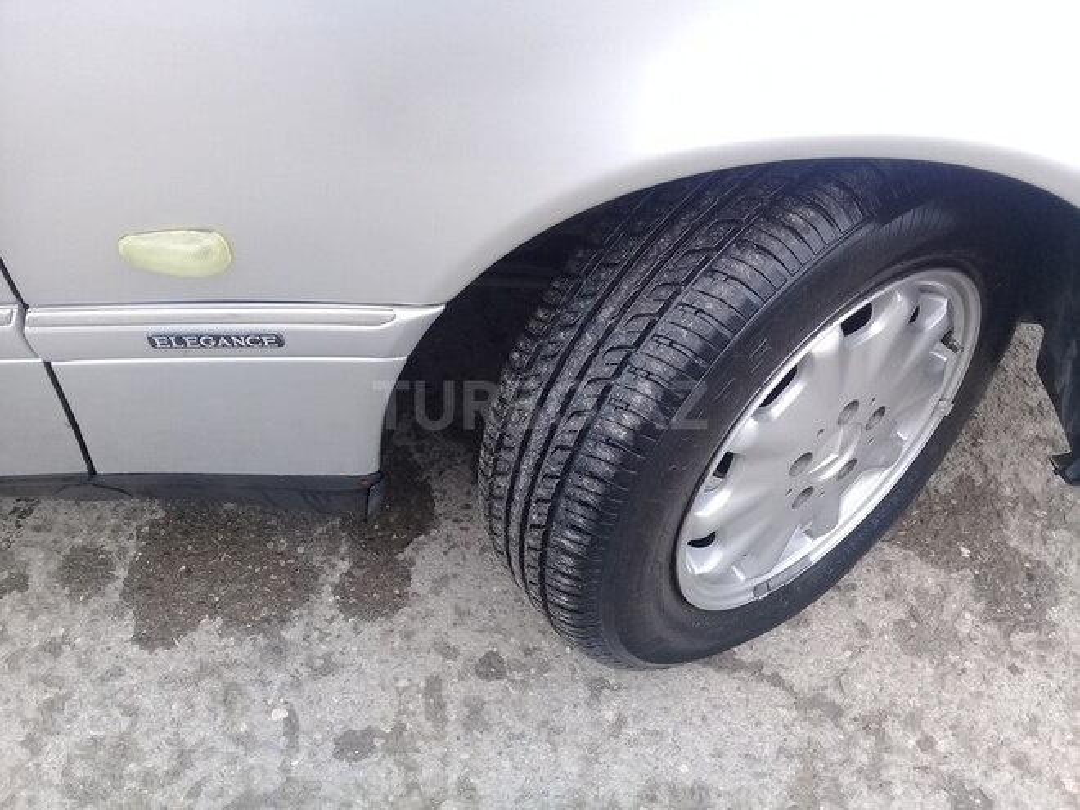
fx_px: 967
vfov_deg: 45.4
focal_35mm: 31
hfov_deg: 58.4
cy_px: 405
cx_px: 540
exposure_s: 1/106
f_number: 2.2
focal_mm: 3.3
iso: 50
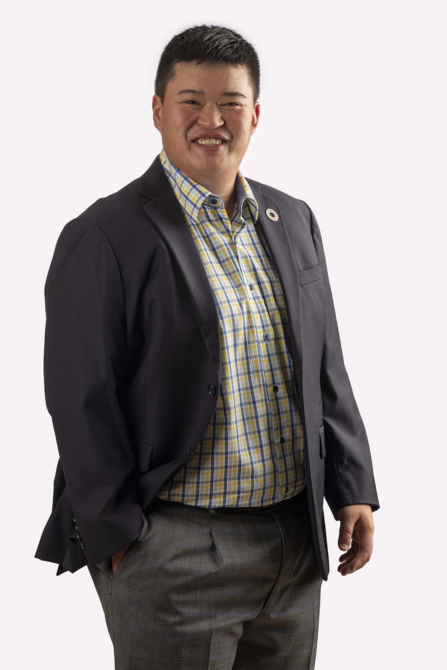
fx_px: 1955
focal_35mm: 105
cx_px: 224
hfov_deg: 13.0
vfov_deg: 19.5
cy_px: 335
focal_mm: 105
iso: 200
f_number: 11
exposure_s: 1/250
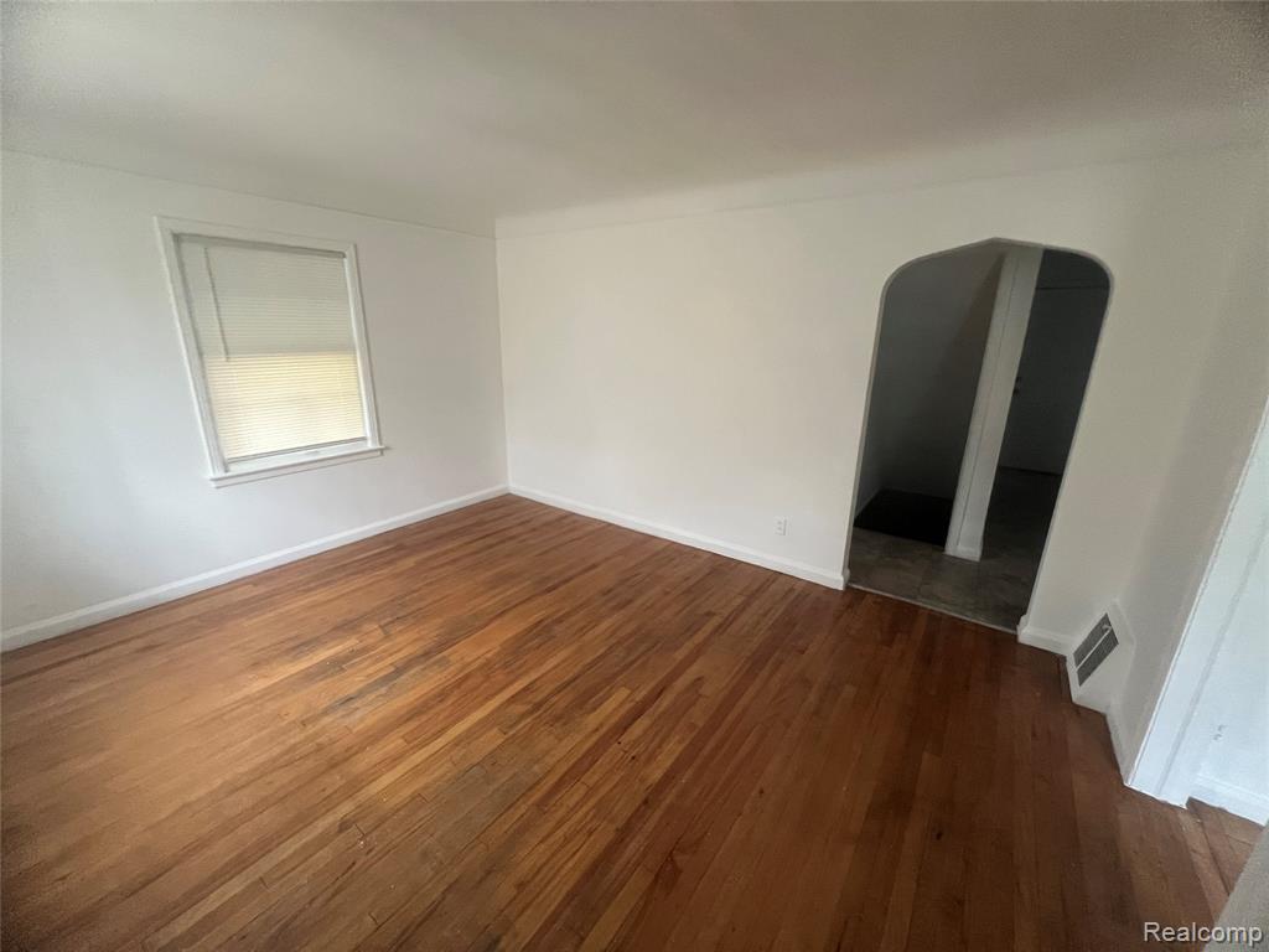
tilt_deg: -15.3
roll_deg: -1.1
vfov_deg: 89.9
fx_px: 477
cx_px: 634
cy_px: 476
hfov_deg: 106.2
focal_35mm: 13
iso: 400
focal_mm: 1.57
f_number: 1.8
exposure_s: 1/60
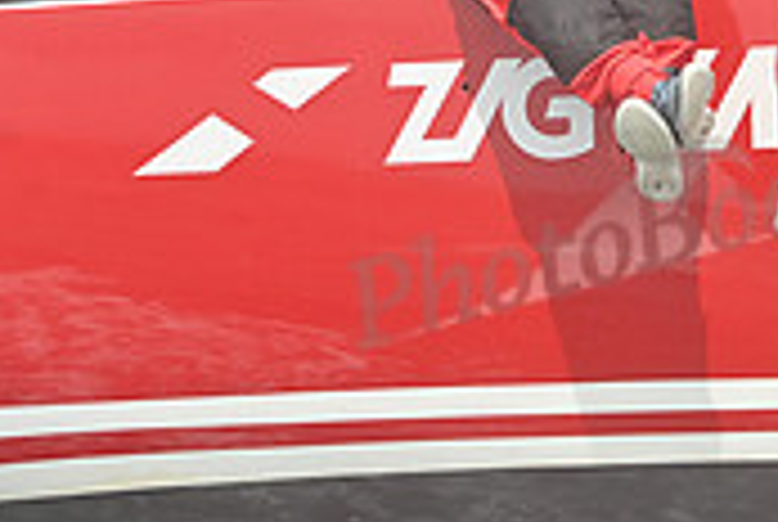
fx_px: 6668
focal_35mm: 308
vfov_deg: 4.5
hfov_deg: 6.6
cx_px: 1219
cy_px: -65
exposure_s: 1/1250
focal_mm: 92
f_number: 8
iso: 320
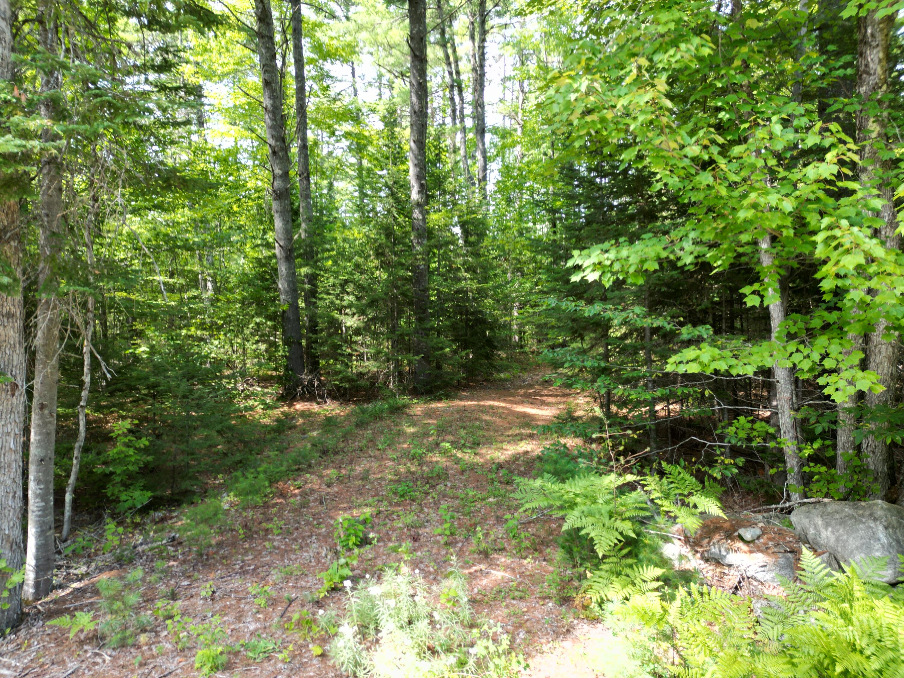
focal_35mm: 24
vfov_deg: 56.8
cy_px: 339
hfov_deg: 71.6
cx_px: 452
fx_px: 627
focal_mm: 6.72
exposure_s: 1/250
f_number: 1.7
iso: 110
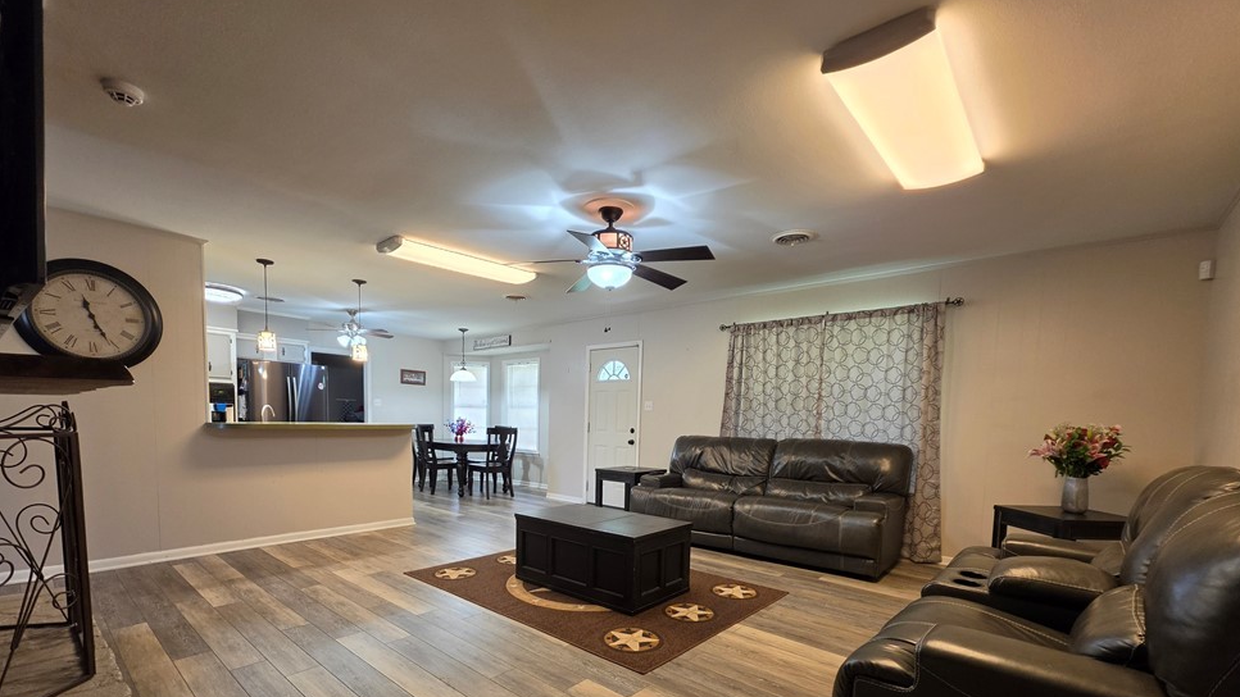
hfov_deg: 103.0
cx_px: 613
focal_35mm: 15
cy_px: 465
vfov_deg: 68.5
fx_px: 493
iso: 160
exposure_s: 1/60
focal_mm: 2.2
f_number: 1.9
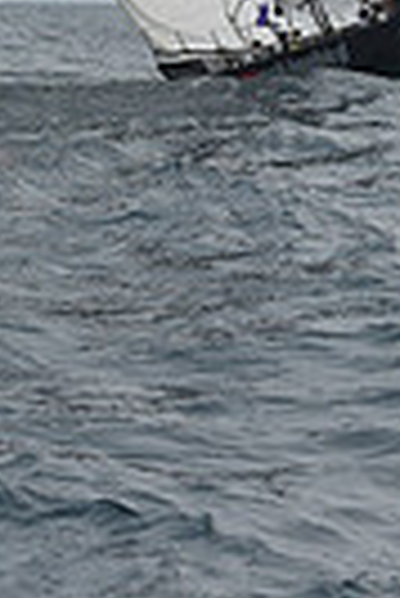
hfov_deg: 4.5
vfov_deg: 6.6
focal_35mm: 305
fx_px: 5070
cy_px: -531
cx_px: 258
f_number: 9
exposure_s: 1/1250
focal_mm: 70
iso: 250
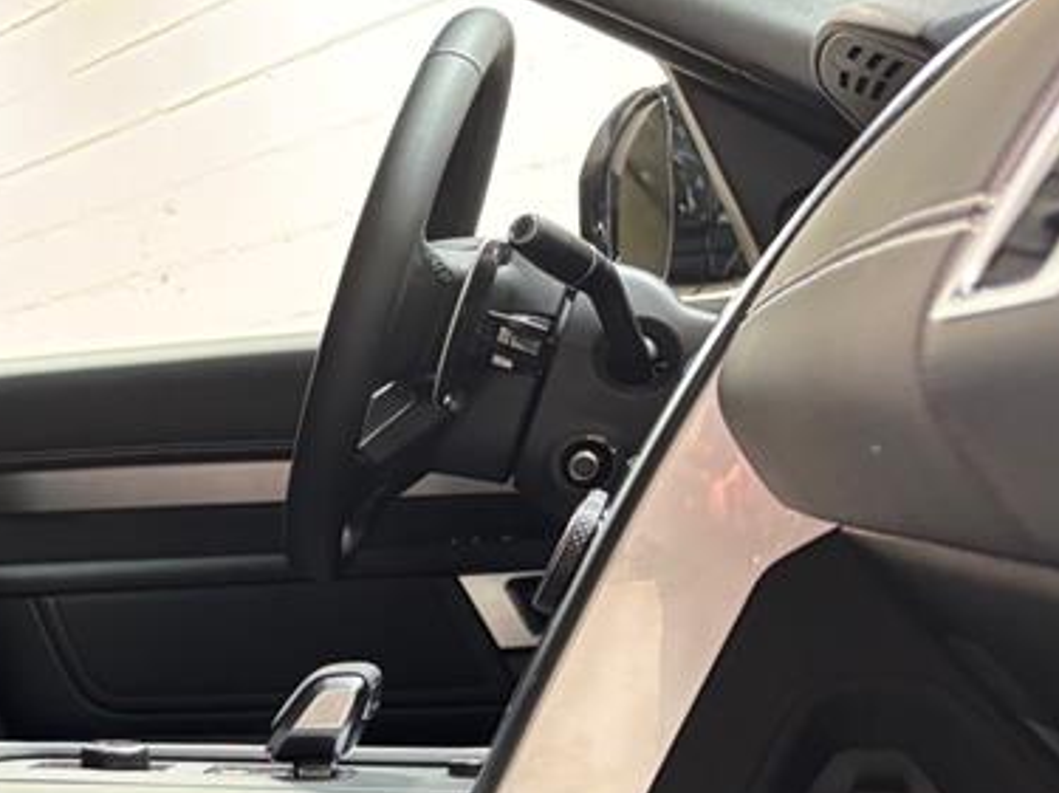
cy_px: 649
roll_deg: +7.0
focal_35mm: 71
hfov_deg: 23.7
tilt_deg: -3.1
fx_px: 2171
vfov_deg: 20.4
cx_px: -361
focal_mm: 5.96
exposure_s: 1/60
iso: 200
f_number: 1.6
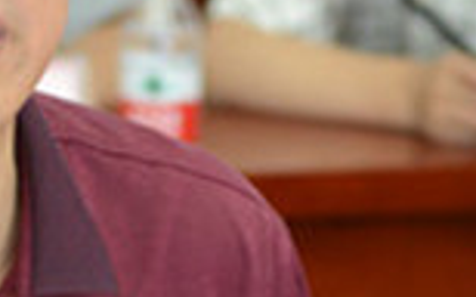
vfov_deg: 4.5
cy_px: 248
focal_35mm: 290
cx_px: -104
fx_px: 3759
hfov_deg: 7.2
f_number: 2.8
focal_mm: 70
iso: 1000
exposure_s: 1/125
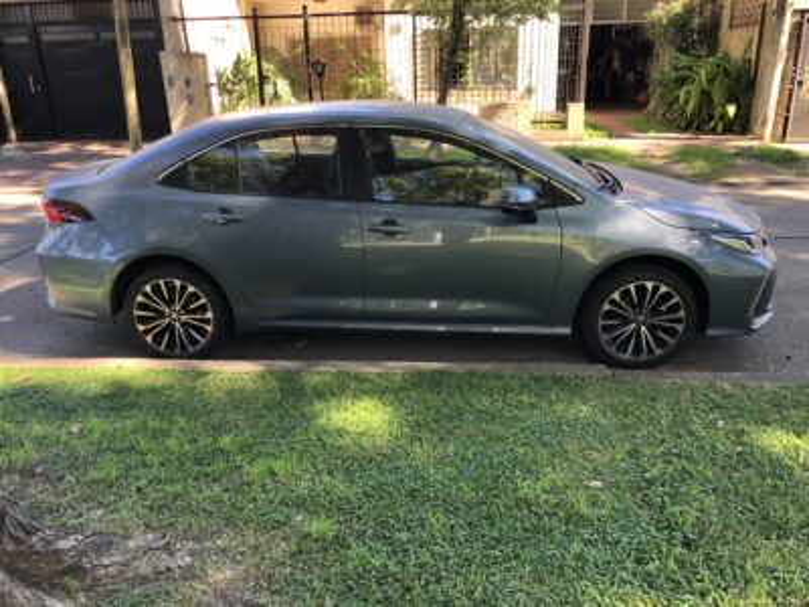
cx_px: 404
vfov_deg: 49.7
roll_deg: +2.4
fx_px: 654
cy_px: 304
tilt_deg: -20.2
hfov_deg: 63.4
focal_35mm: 28
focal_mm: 4
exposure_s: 1/120
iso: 50
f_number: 1.8
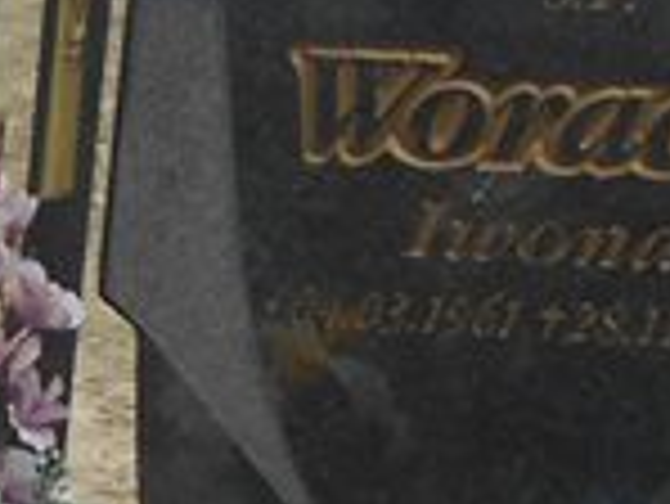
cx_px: -643
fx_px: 3467
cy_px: 1192
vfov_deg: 7.7
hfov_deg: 10.2
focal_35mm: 179
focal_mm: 4.6
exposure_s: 1/320
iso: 80
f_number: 3.2
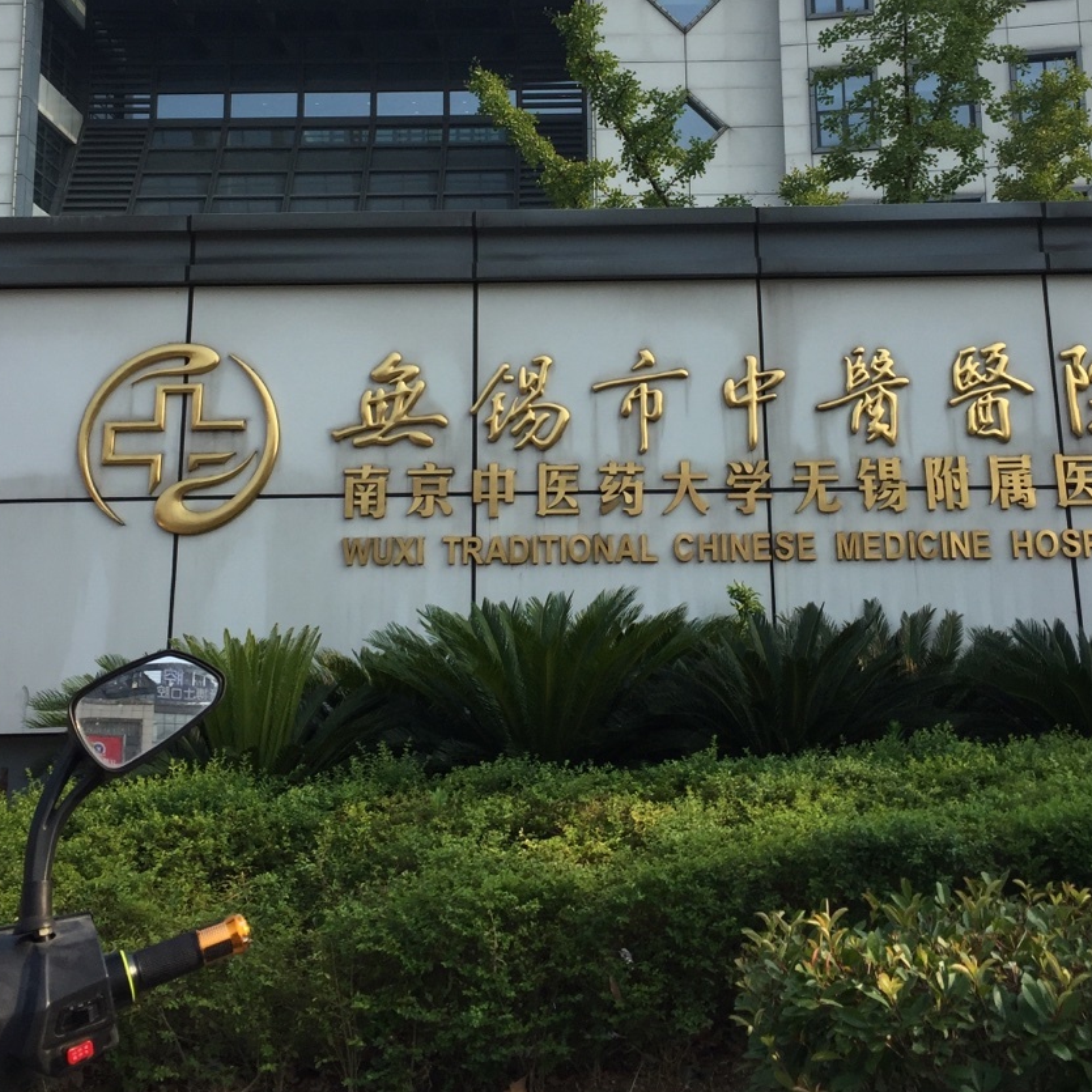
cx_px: 562
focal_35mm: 43
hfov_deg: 39.2
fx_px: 1535
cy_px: 324
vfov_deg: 38.5
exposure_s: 1/1522
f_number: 2.2
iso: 32
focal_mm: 4.15
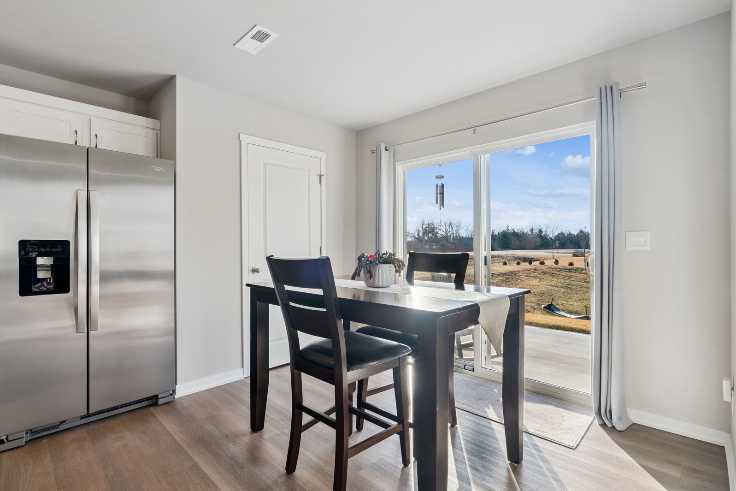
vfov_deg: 70.4
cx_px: 356
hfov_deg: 93.2
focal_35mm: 17
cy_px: 248
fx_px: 348
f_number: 10
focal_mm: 16
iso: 400
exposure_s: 1/40
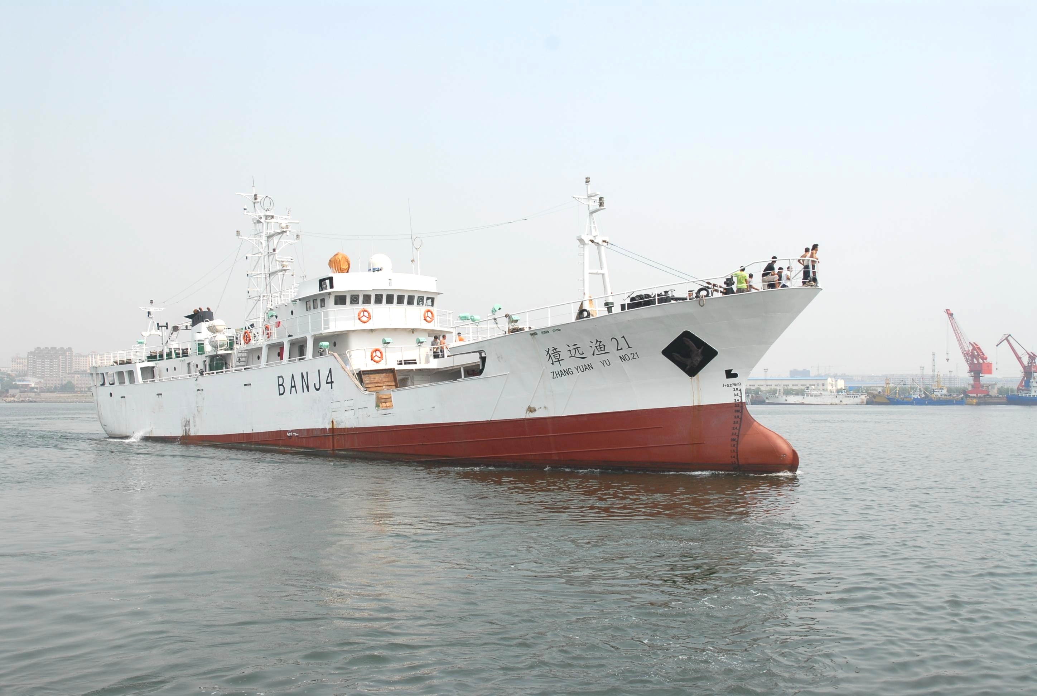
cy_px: 348
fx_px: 1039
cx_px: 518
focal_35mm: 36
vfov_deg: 37.0
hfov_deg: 53.0
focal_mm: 24
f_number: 8
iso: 125
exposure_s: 1/320
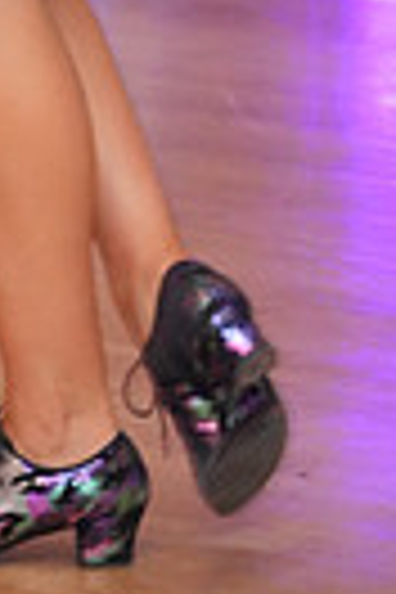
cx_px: -443
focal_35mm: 369
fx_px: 6088
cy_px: -549
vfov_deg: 5.5
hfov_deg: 3.7
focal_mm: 84
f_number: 2
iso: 6400
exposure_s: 1/250
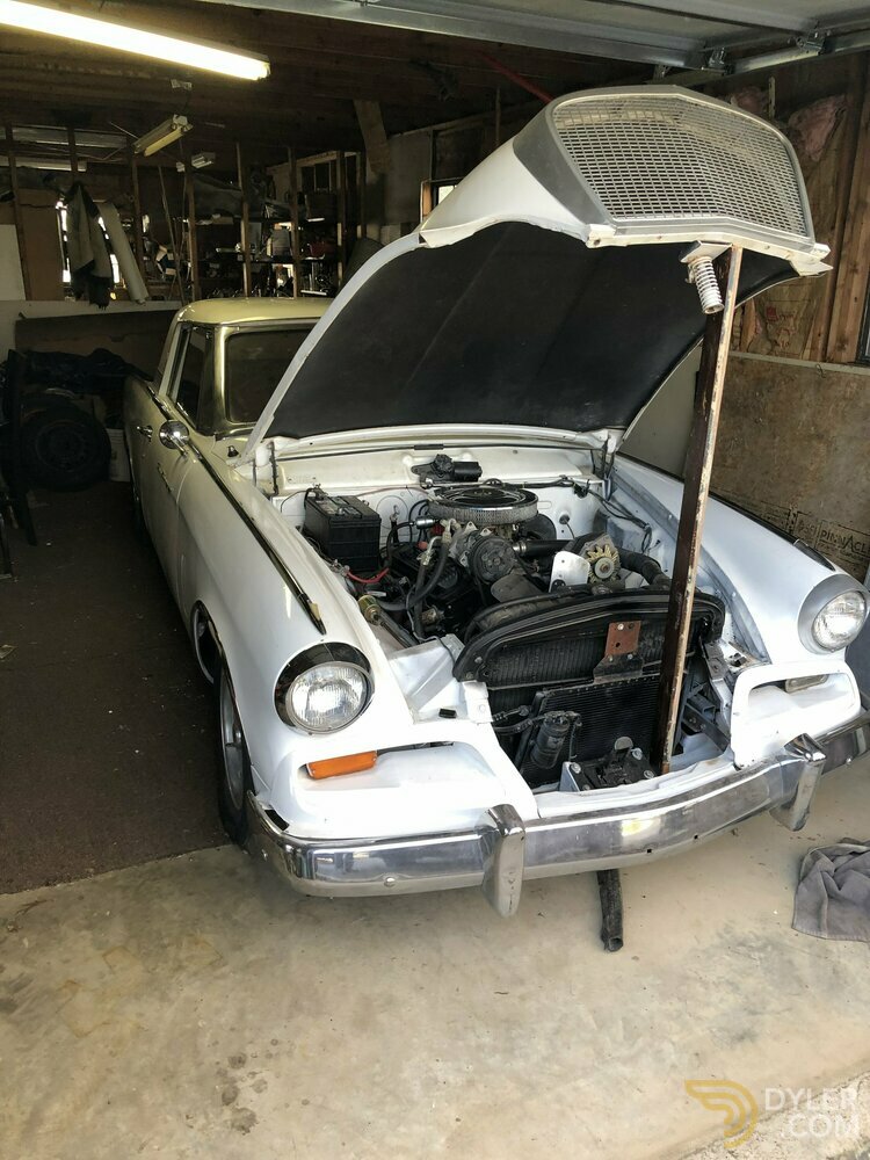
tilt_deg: -18.8
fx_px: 938
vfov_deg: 63.4
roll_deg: -2.1
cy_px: 580
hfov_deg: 49.7
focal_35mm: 28
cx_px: 435
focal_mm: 3.99
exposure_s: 1/40
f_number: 1.8
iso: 25
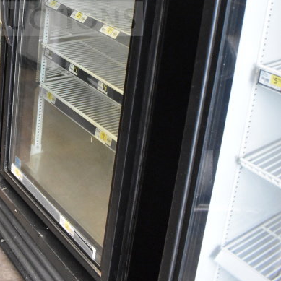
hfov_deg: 30.9
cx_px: 61
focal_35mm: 54
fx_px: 496
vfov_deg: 28.9
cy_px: -21
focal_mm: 18
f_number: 5
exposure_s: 1/100
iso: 6400
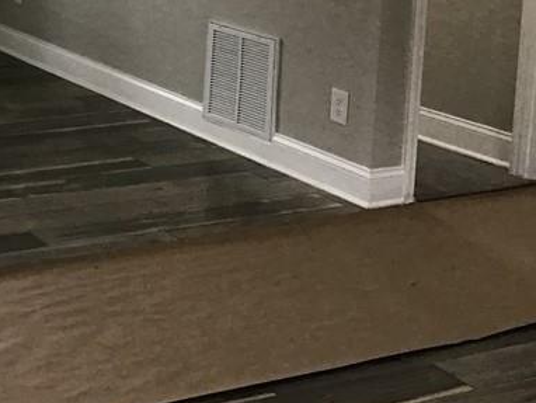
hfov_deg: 21.9
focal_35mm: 83
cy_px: -34
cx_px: -93
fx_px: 1286
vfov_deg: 17.2
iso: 25
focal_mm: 3.3
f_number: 2.4
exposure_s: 1/30
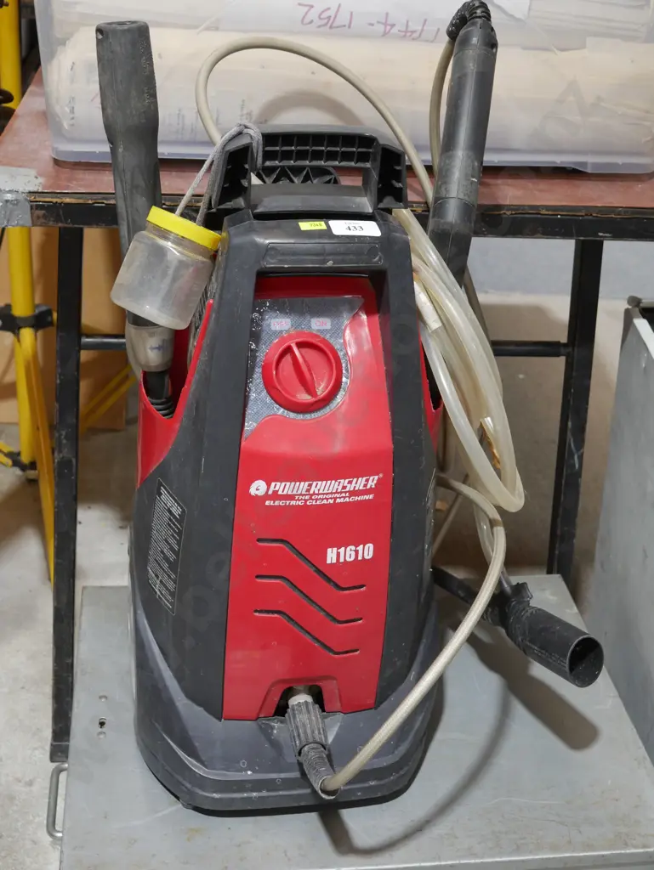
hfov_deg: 29.1
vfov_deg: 38.2
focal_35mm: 50
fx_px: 1258
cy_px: 435
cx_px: 327
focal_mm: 25
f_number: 5.3
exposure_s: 1/60
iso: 1000
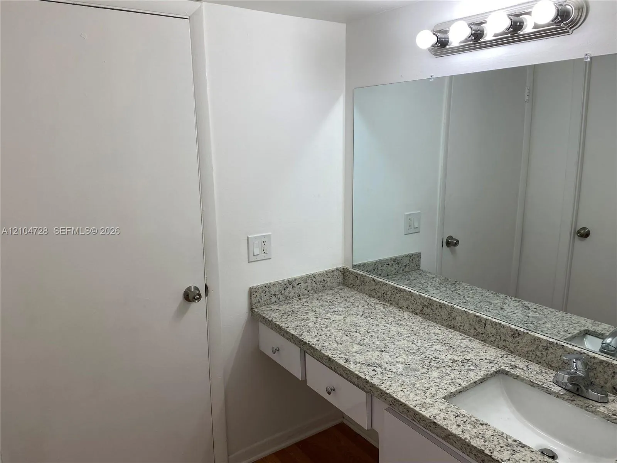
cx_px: 308
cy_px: 232
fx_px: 463
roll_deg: +0.4
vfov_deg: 53.1
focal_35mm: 26
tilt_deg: -13.2
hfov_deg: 67.3
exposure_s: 1/120
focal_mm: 4.25
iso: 40
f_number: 1.8
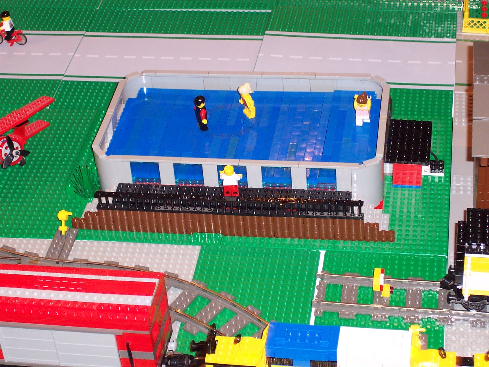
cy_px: 184
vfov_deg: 16.6
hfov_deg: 22.0
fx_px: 1257
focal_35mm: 89
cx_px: 244
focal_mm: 13.5
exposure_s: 1/90
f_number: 4.1
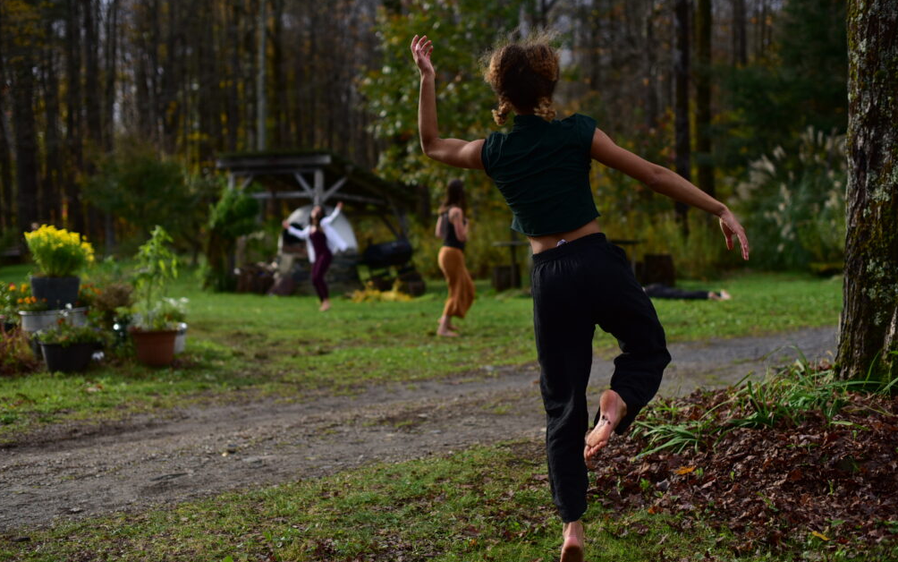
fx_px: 1273
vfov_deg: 24.9
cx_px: 448
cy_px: 273
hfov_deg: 38.9
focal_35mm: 52
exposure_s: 1/1600
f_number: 2.5
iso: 100
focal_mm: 50
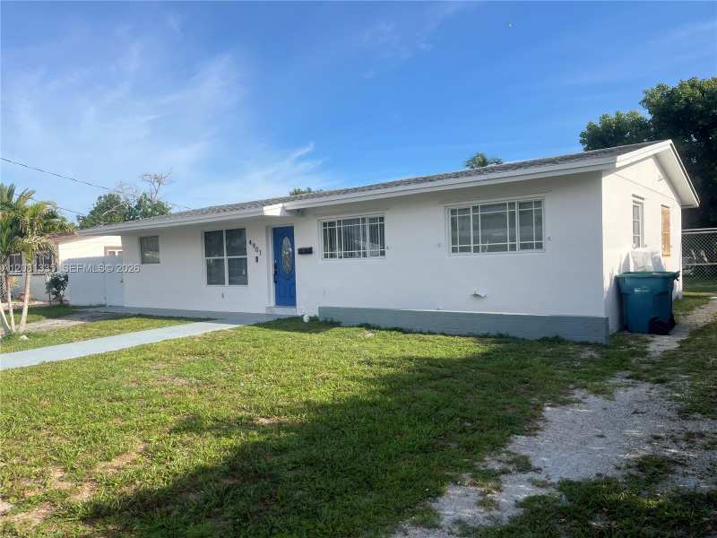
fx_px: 539
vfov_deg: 53.1
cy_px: 269
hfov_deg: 67.3
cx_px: 358
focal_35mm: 26
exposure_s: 1/2825
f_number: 1.6
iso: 50
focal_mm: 5.1
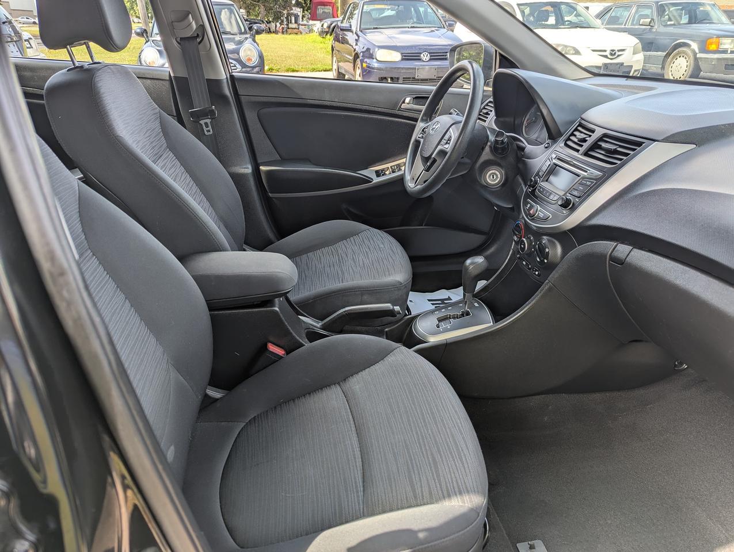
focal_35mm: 24
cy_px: 276
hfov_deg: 71.5
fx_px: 510
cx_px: 367
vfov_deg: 56.9
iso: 39
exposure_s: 1/315
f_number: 1.85
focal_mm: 6.81
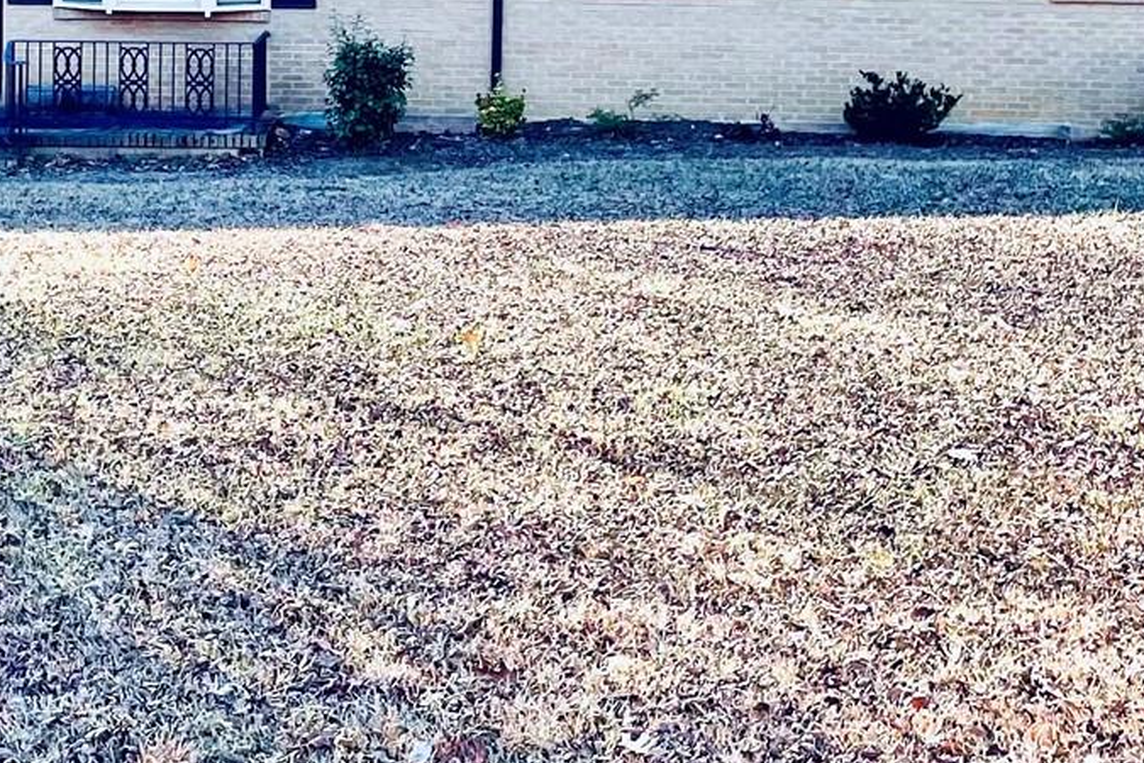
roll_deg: -1.1
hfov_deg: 24.7
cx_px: 407
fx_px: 2606
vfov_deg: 16.2
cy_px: -39
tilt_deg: -1.8
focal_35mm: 82
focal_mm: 4.2
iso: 32
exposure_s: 1/643
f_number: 1.6
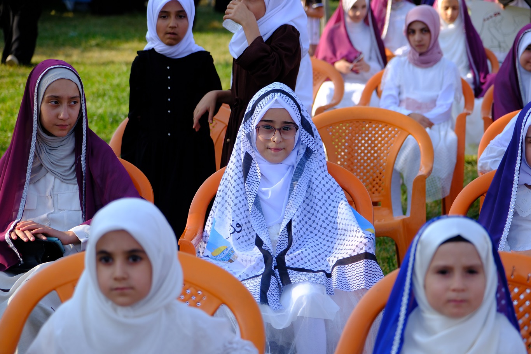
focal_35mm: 120
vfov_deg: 11.4
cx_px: 266
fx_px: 1769
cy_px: 177
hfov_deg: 17.1
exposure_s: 1/800
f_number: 4
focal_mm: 80
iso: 320
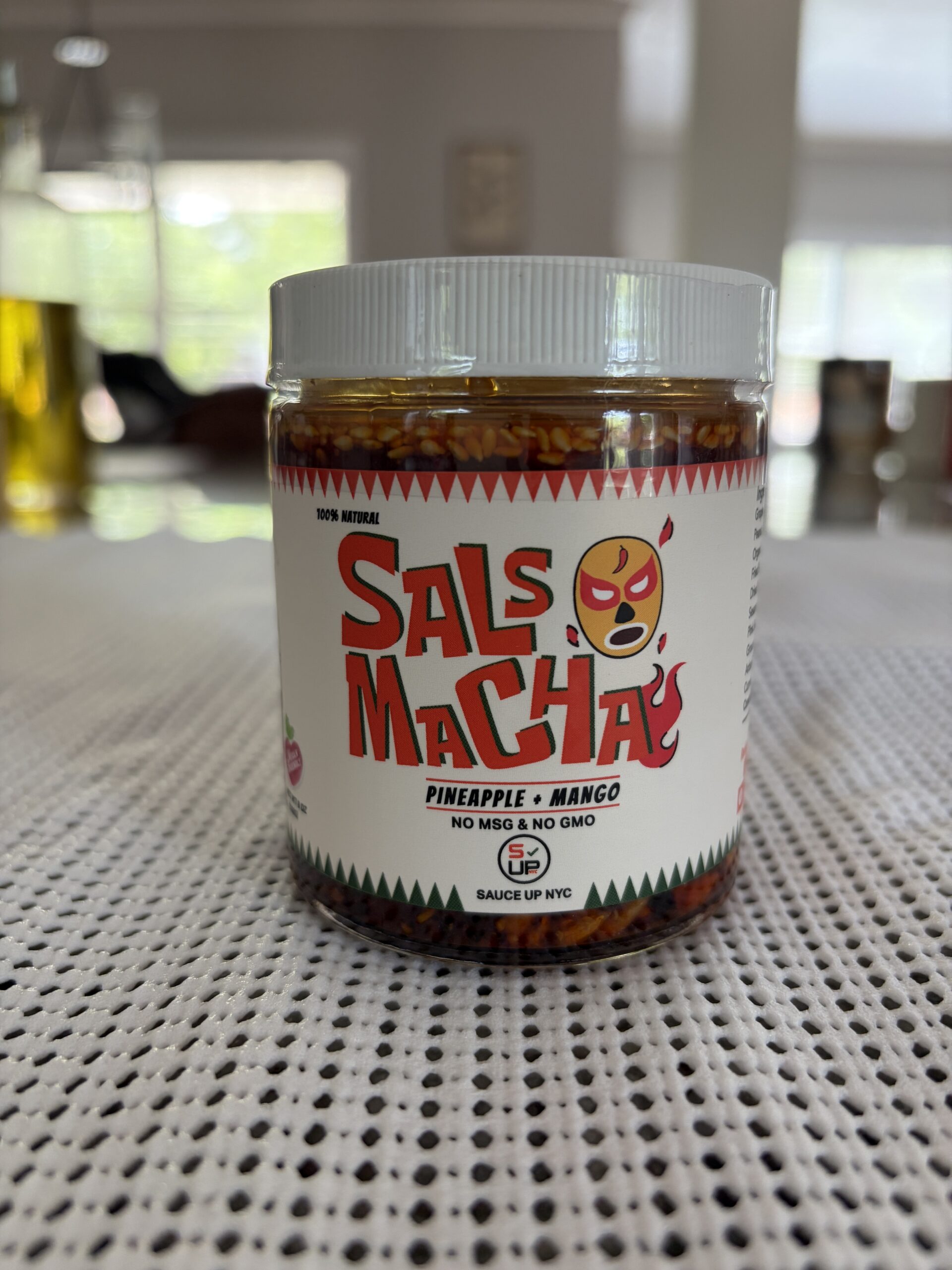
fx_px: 953
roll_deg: -0.4
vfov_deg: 67.3
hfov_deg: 53.1
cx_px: 476
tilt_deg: -12.8
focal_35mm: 26
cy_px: 635
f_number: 1.6
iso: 125
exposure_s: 1/60
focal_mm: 5.96
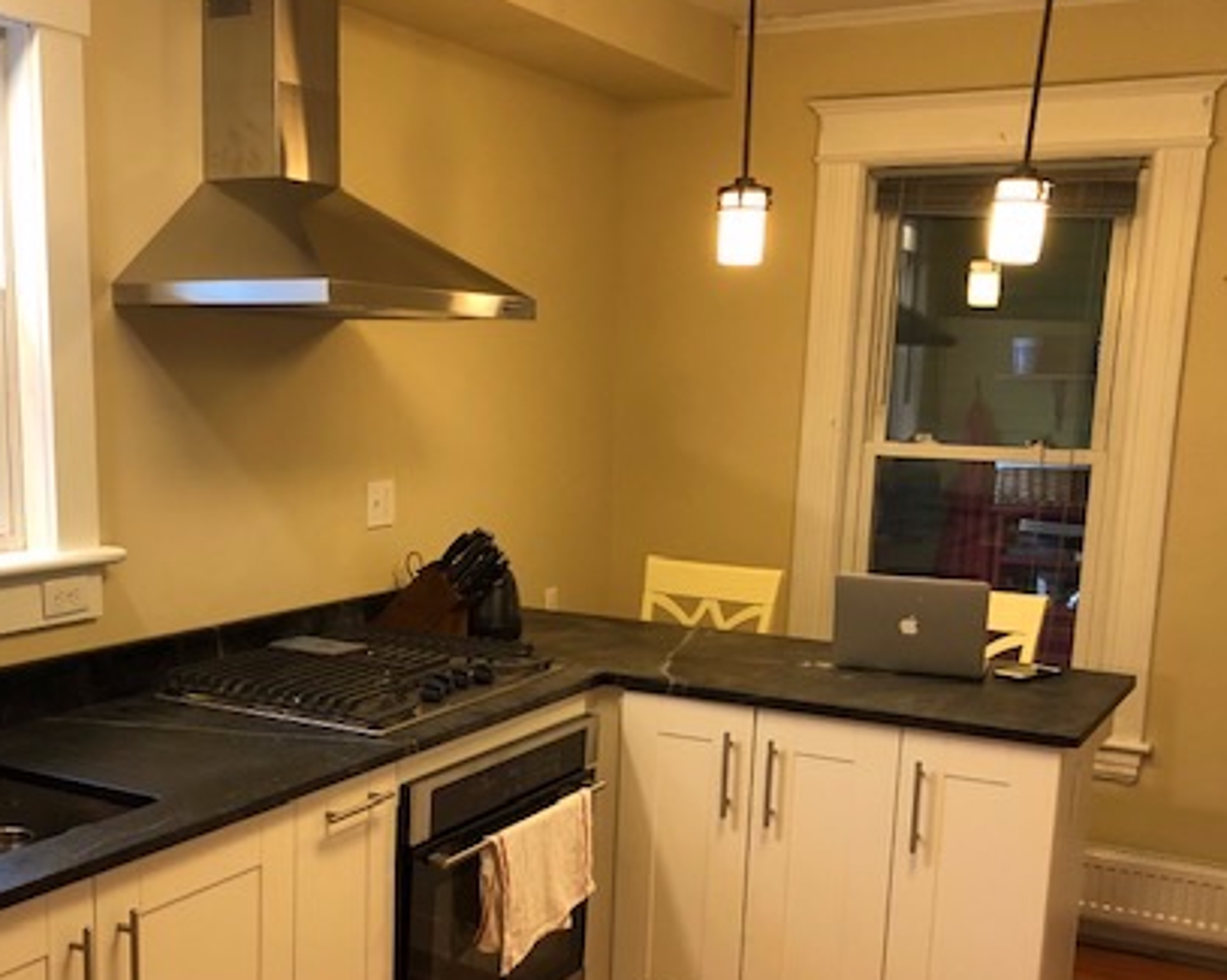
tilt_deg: -13.0
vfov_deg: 34.4
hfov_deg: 42.6
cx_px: 464
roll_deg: -1.4
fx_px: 1560
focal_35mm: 43
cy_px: 681
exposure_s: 1/60
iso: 125
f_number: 1.8
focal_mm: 3.99
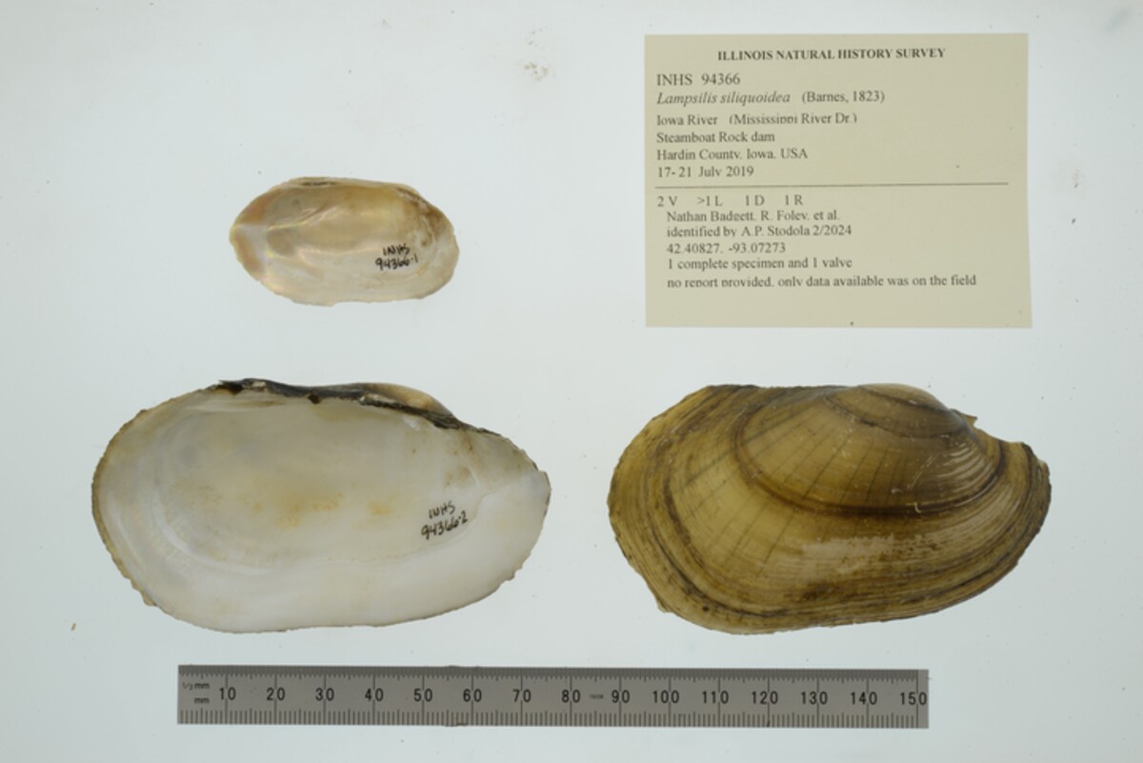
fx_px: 1906
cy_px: 382
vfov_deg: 22.6
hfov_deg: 33.4
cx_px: 572
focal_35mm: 60
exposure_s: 1/10
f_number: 32
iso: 100
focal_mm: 60
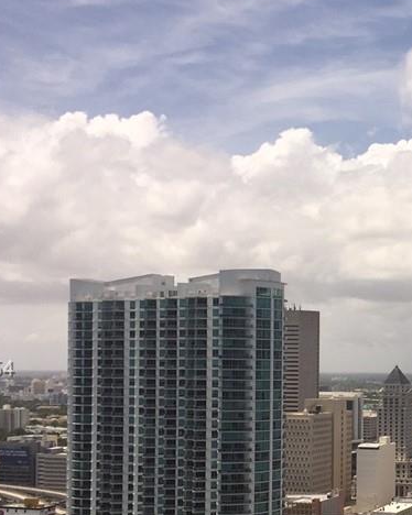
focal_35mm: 62
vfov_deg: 30.1
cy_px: 370
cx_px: 464
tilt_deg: +1.4
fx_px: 946
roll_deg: -2.8
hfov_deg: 23.0
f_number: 2.2
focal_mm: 4.15
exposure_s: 1/3968
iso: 32
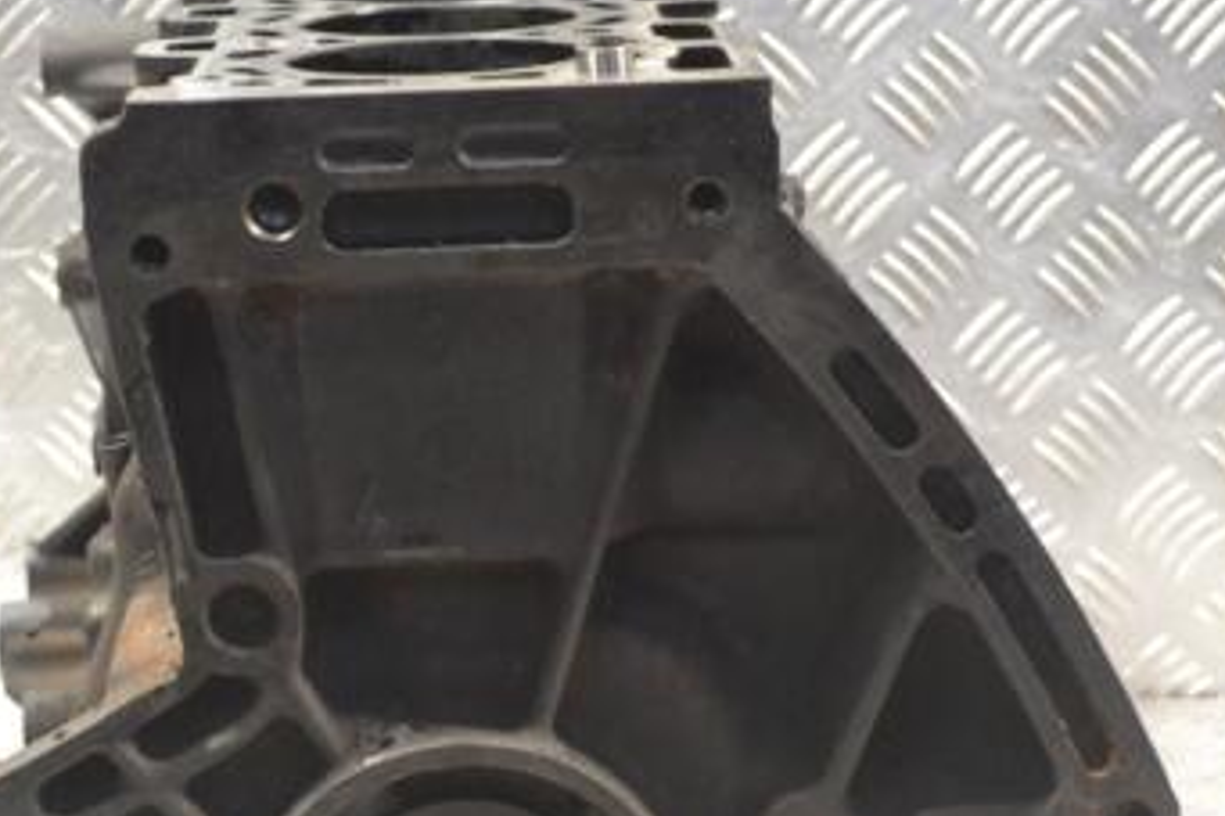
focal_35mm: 111
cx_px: 514
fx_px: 3775
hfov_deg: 18.4
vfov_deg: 12.3
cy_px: 546
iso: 3200
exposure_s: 1/200
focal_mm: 42
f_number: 7.1
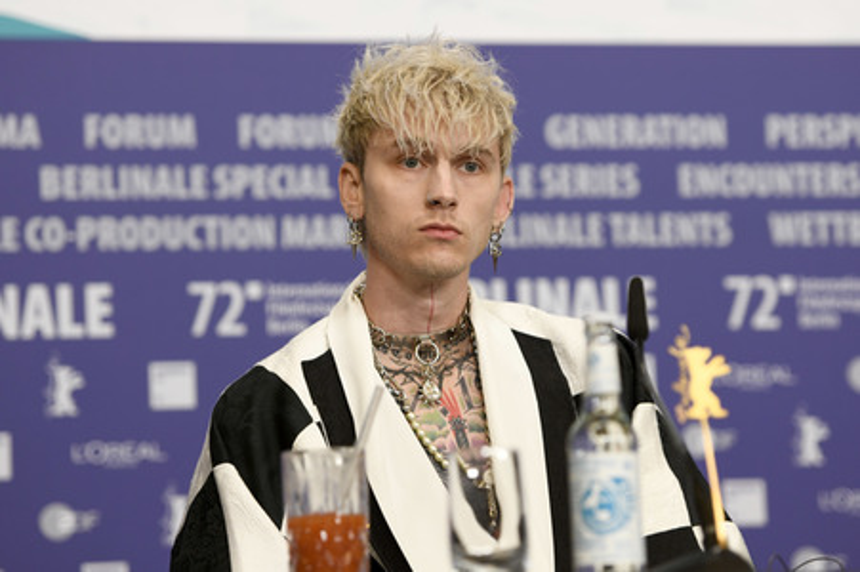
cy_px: 286
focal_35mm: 135
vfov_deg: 10.1
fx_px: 3223
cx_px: 430
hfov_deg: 15.2
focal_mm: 135
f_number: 3.5
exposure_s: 1/200
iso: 1000
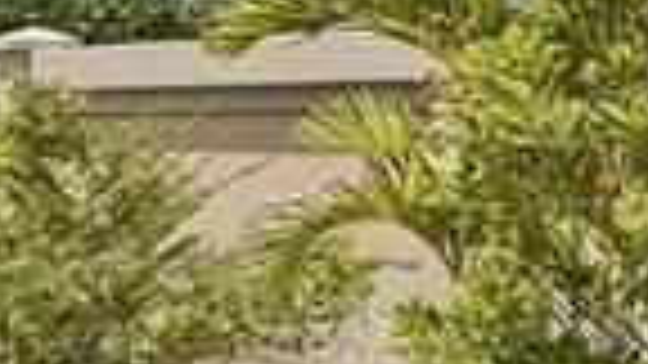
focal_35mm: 261
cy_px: 0
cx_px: -1390
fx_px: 4485
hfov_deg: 7.2
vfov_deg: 4.6
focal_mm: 35
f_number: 8
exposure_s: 1/1000
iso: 400
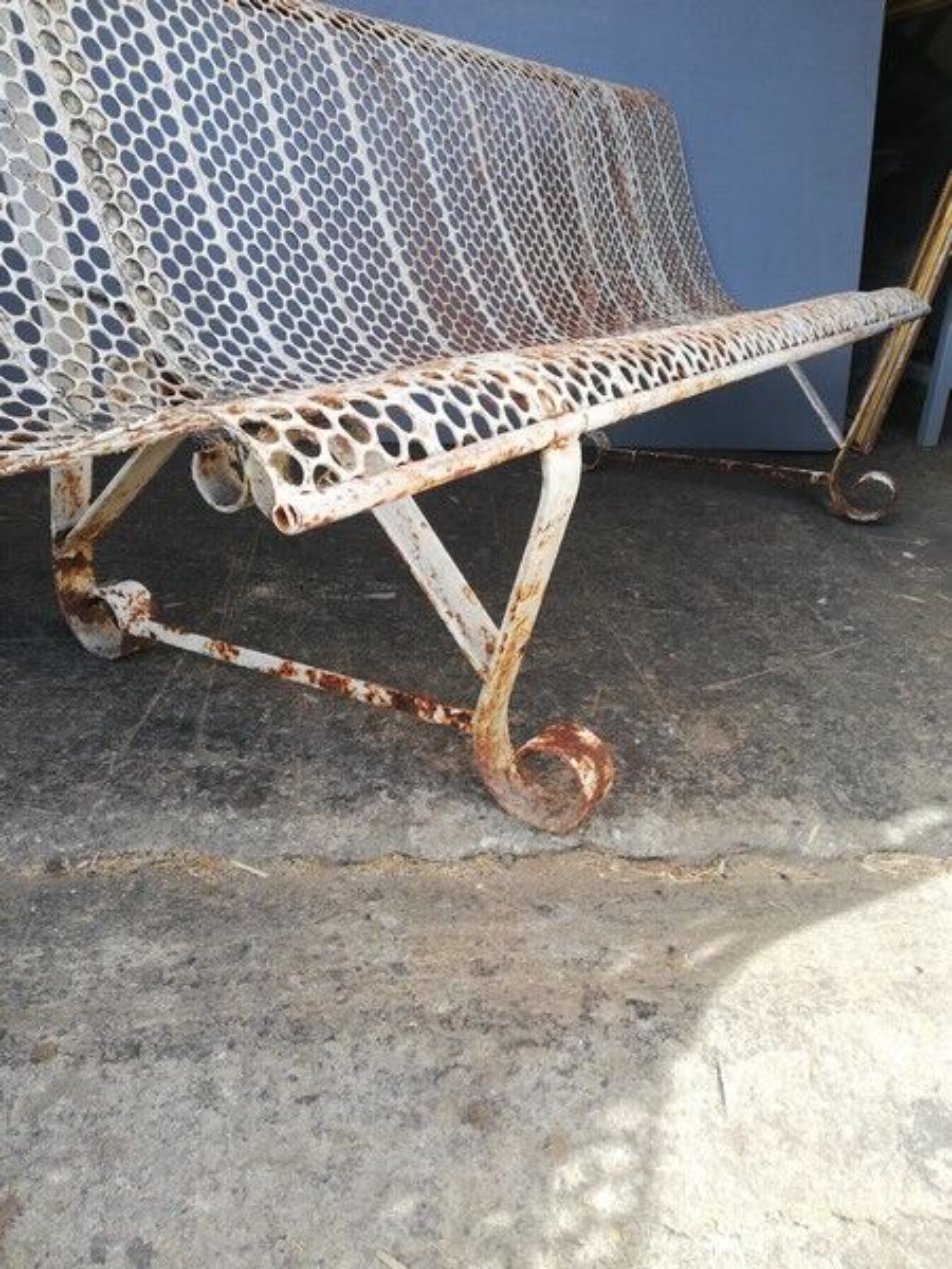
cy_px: 634
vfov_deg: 67.3
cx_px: 476
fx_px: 953
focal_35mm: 26
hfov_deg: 53.1
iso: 50
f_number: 2.2
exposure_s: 1/159
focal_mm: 3.81
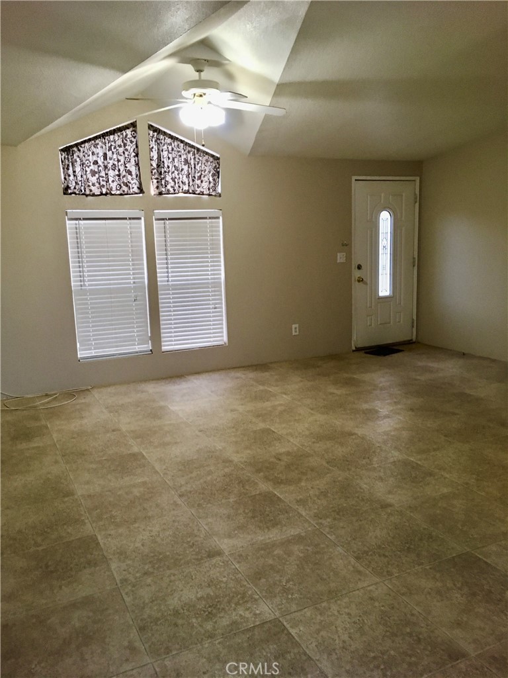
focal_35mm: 29
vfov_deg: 61.7
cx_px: 254
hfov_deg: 48.2
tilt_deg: -10.8
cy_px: 339
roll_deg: +1.9
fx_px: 567
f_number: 2.2
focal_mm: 4.15
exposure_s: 1/30
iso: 100
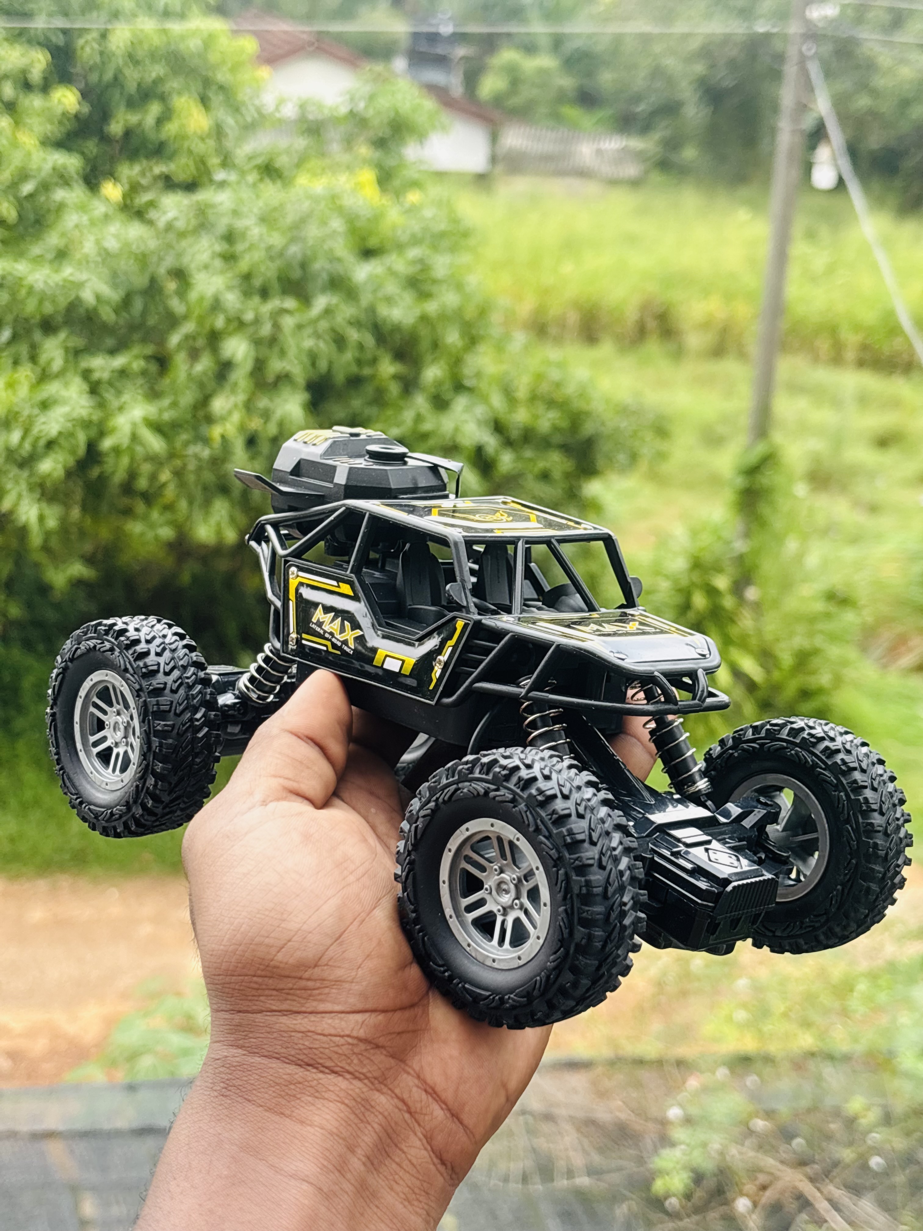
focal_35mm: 52
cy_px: 616
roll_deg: -2.2
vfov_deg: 36.8
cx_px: 462
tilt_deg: -21.8
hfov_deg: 28.0
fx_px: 1849
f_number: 1.6
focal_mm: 5.96
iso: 32
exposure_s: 1/284
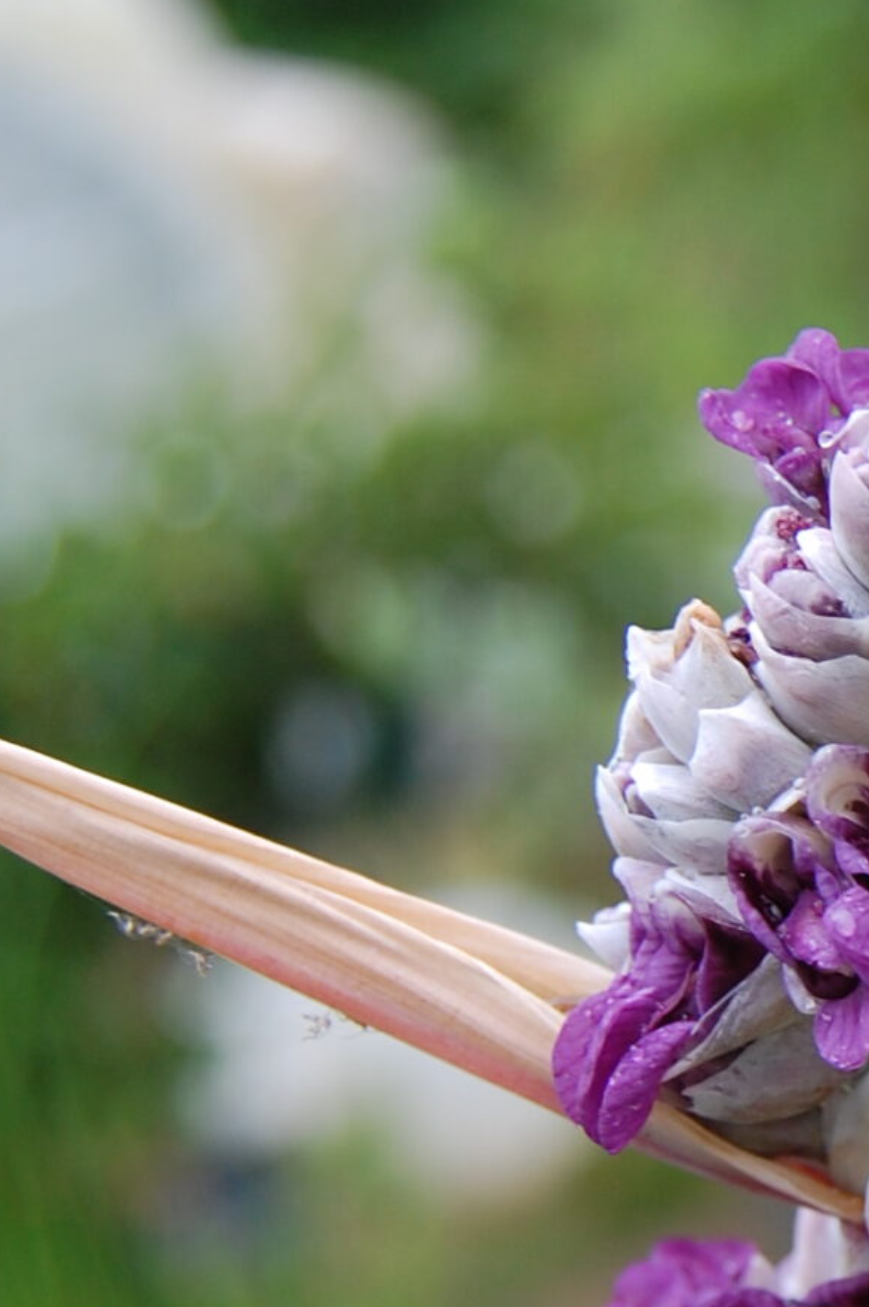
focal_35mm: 122
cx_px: 1195
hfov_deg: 10.9
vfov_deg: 16.8
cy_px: 811
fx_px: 4424
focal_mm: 28
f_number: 5.6
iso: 220
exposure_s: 1/125
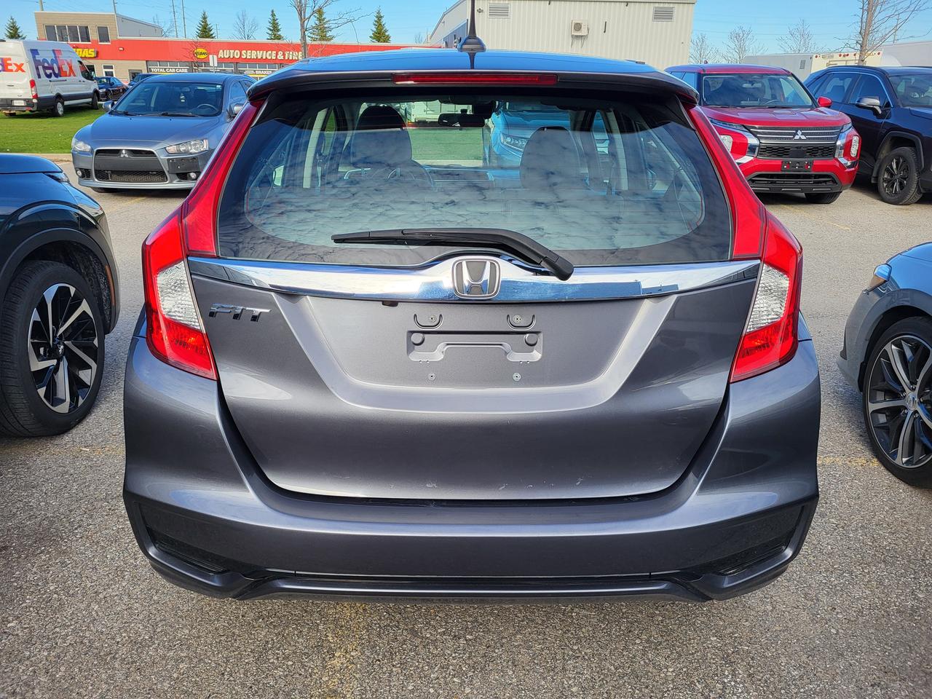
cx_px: 466
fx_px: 700
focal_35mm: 26
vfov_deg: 53.1
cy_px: 350
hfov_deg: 67.3
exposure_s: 1/917
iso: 40
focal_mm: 5.4
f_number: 1.8
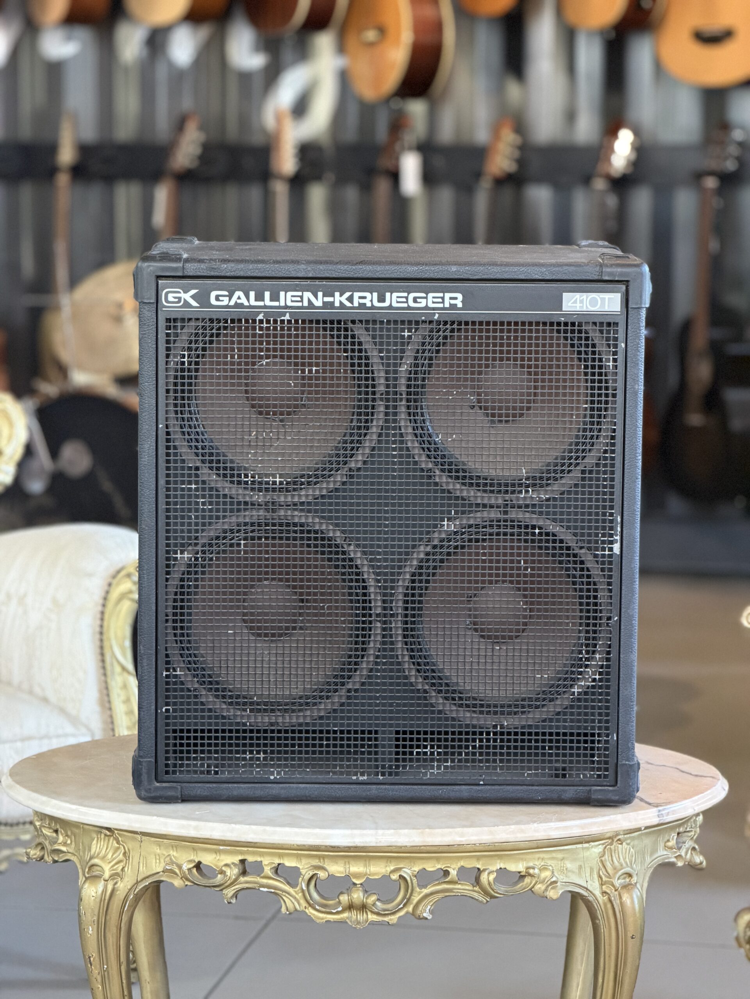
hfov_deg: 14.8
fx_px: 2889
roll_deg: -1.8
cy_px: 500
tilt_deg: -7.8
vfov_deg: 19.6
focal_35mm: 100
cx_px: 375
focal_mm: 16.89
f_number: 2.8
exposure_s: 1/65
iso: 640
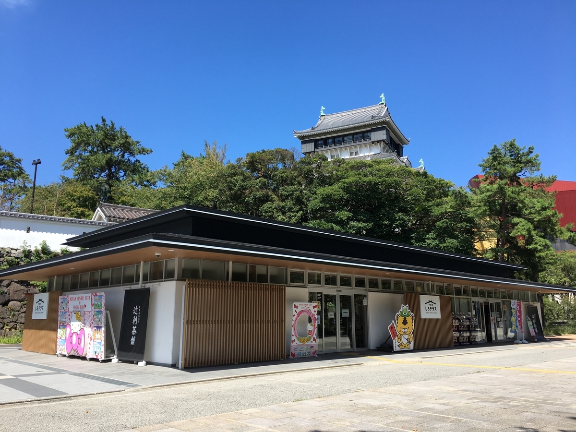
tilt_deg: +13.3
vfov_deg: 48.2
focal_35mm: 29
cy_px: 216
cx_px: 288
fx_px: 483
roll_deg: -0.3
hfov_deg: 61.7
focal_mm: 4.15
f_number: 2.2
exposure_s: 1/916
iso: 25
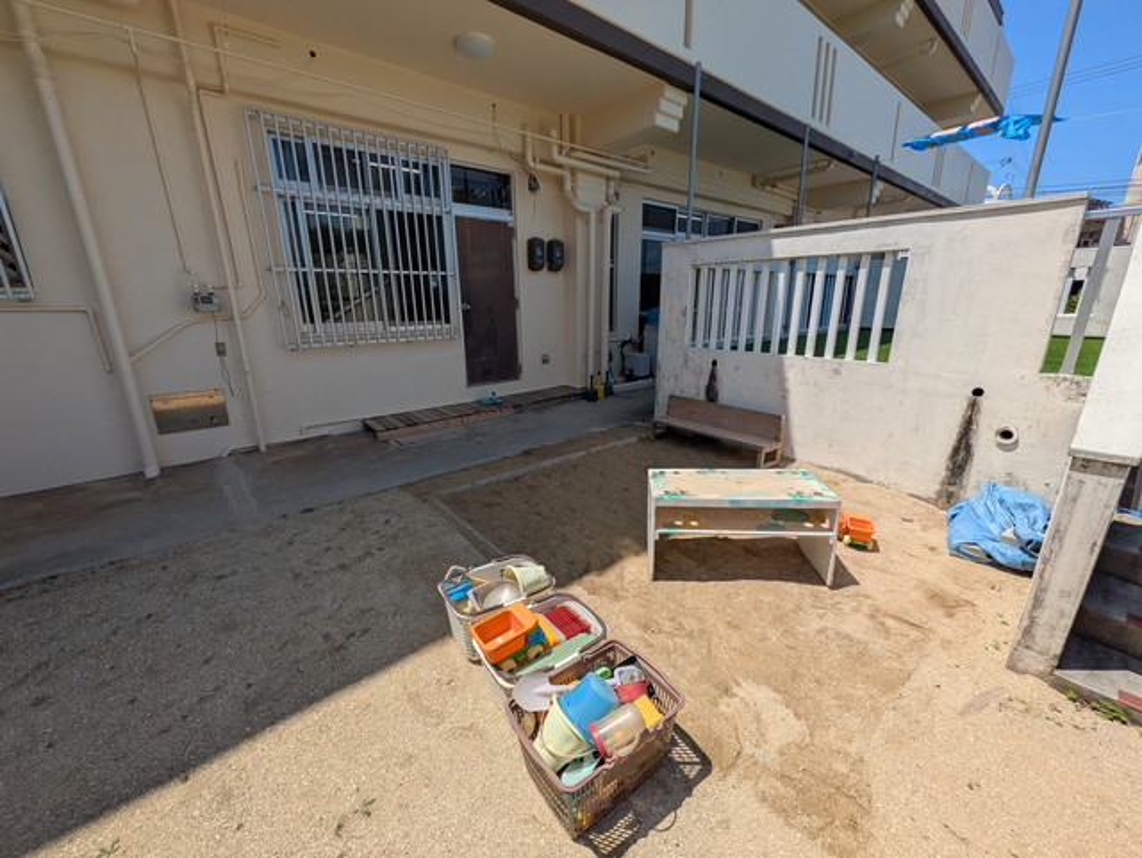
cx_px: 571
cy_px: 429
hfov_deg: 102.0
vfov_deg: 85.8
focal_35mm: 14
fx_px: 462
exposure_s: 1/2532
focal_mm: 1.83
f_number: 2.2
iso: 47
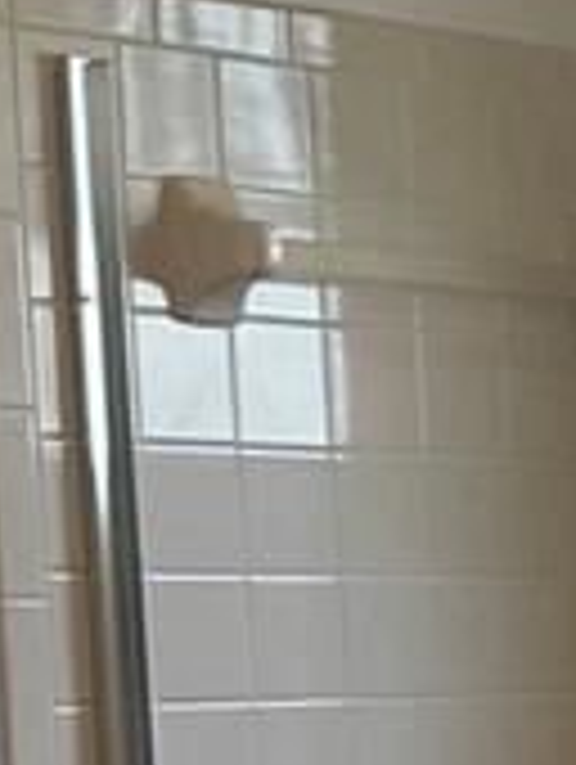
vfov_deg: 10.2
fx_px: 4050
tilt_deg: -10.7
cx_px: 1467
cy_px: 1341
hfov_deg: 7.5
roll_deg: +0.7
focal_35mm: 183
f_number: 1.5
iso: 80
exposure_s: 1/120
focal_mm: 5.7
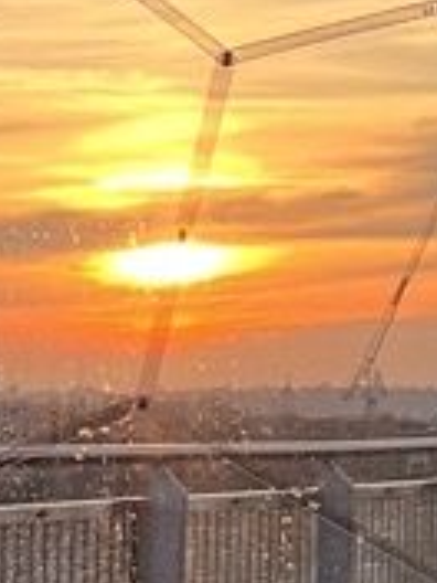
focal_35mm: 189
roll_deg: -0.3
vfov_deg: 10.3
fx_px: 3181
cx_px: -871
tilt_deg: -5.5
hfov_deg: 7.0
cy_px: 672
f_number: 1.6
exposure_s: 1/777
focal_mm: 5.1
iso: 50
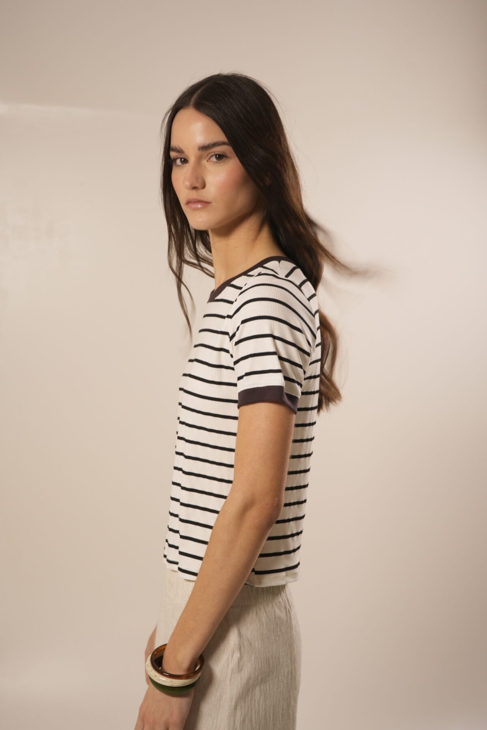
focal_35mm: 50
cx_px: 244
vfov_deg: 39.6
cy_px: 365
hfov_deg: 27.0
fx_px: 1015
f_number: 5
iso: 400
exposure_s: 1/30
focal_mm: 50
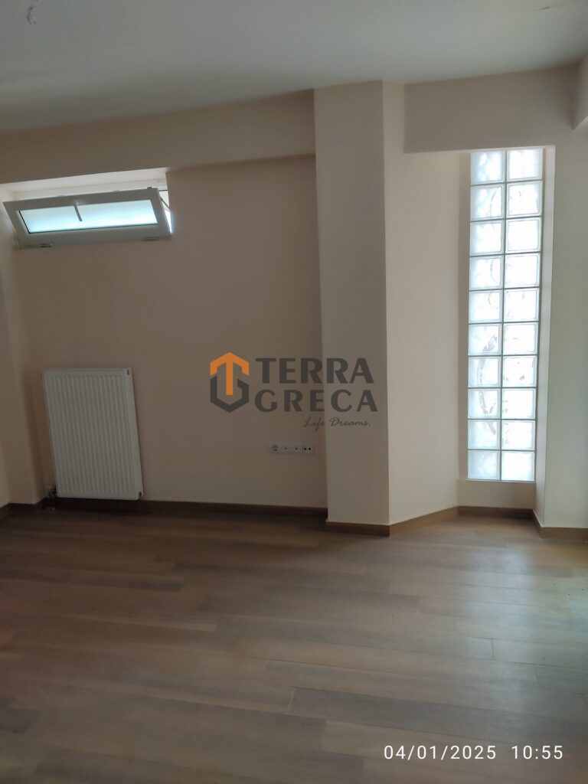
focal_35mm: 26
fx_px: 589
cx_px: 294
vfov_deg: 67.3
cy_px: 392
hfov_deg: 53.1
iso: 151
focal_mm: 4.74
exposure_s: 1/33
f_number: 1.79
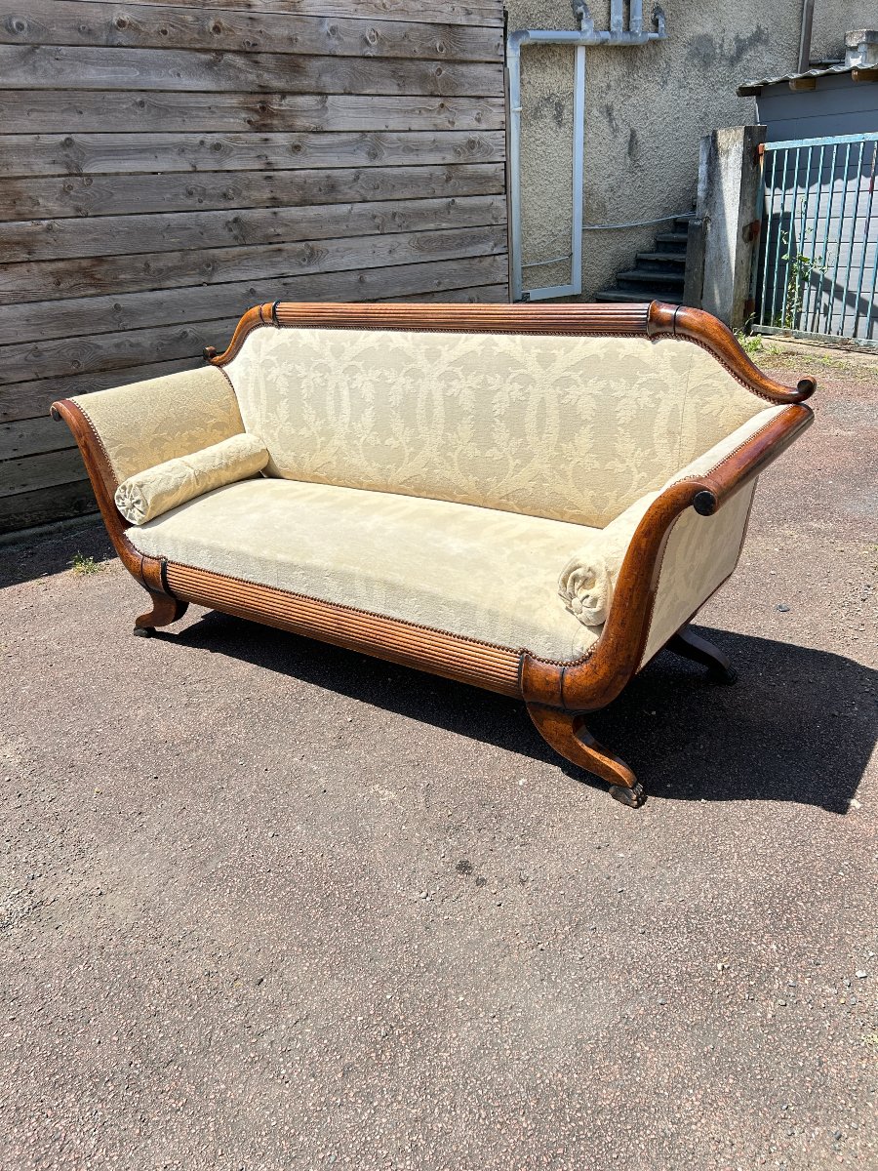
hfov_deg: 53.1
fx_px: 879
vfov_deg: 67.3
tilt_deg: -24.2
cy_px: 586
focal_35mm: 26
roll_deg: +4.5
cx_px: 439
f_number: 1.5
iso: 50
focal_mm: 5.7
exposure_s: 1/2123
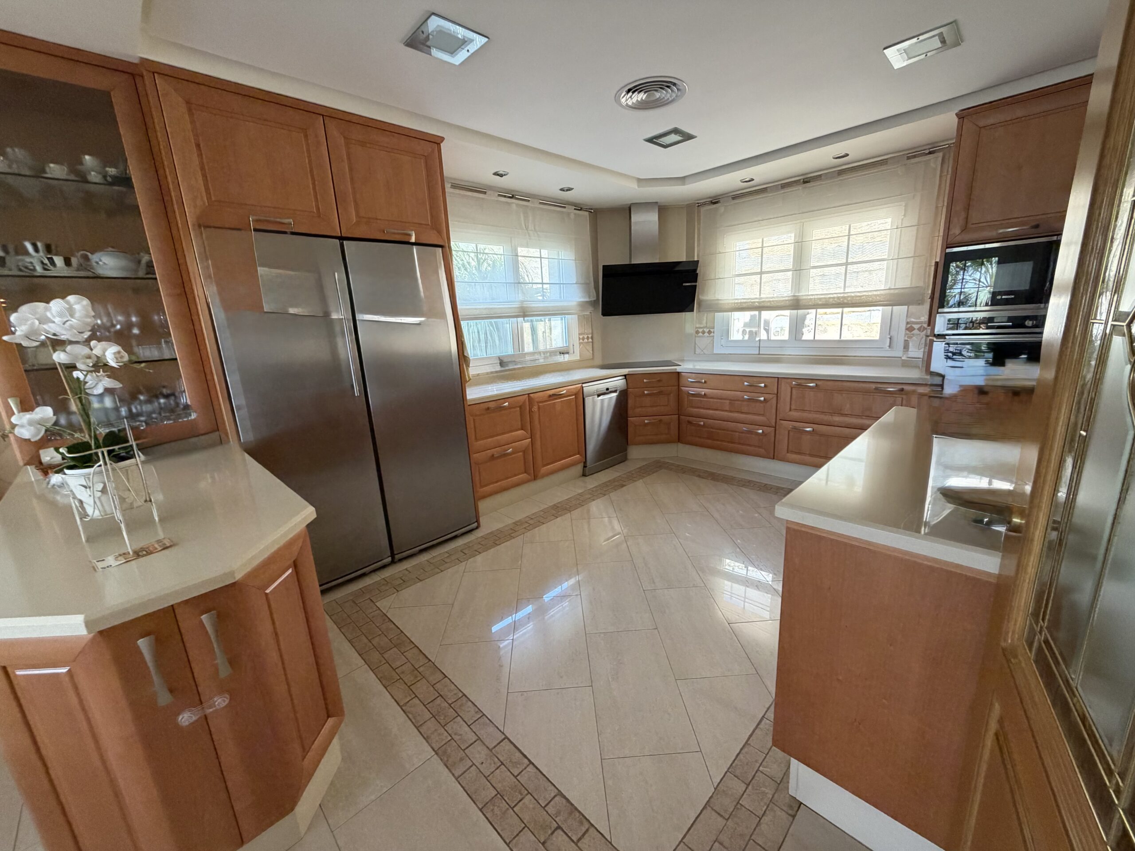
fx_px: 459
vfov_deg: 85.7
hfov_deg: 102.1
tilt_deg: -14.5
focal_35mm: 14
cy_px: 426
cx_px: 568
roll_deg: +3.7
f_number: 2.2
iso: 320
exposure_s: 1/104
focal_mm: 2.22
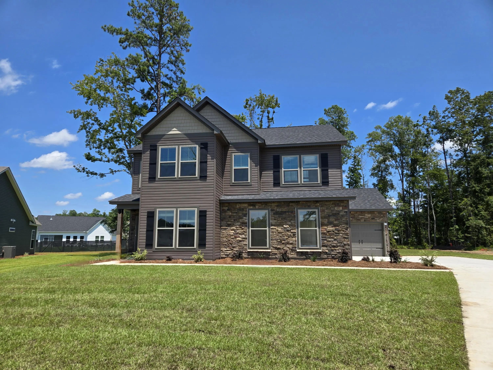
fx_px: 328
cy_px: 185
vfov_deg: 58.9
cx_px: 246
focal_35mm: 23
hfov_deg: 73.9
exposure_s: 1/2000
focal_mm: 5.4
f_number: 1.8
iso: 25
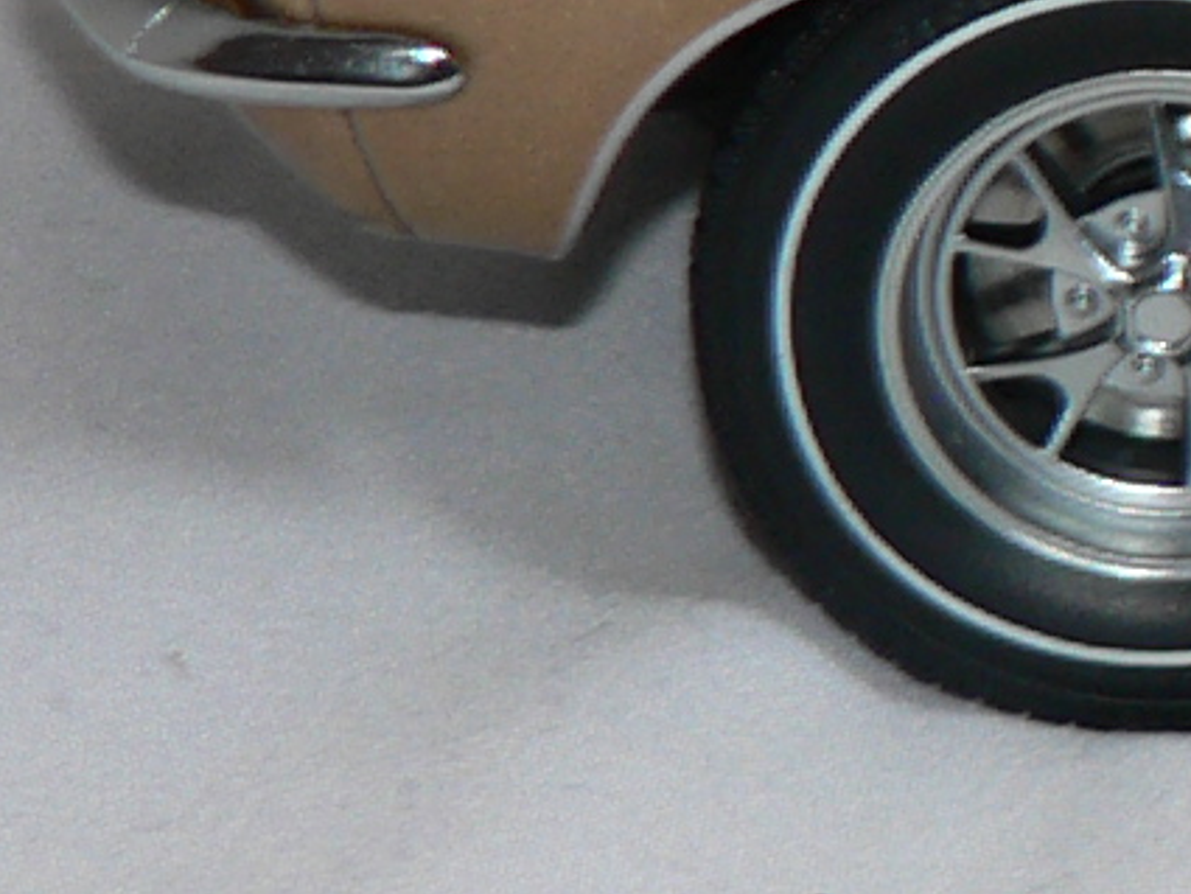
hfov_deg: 5.3
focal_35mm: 355
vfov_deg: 4.2
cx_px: 3242
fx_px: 12218
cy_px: -586
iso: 80
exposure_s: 1/60
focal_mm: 9.8
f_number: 3.2
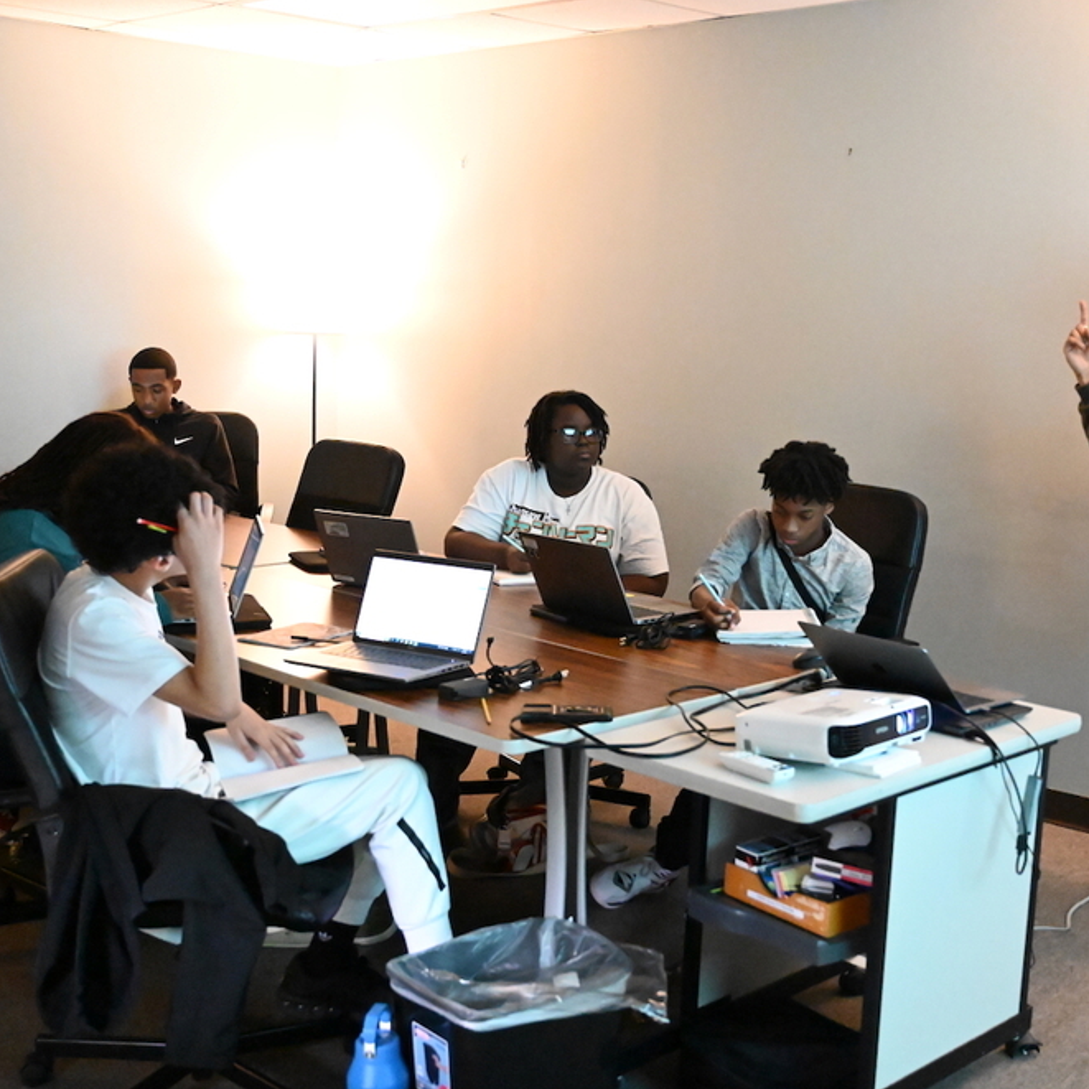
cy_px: 542
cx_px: 603
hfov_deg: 37.5
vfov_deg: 37.6
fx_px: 1602
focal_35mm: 45
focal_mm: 35
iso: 28800
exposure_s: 1/250
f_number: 4
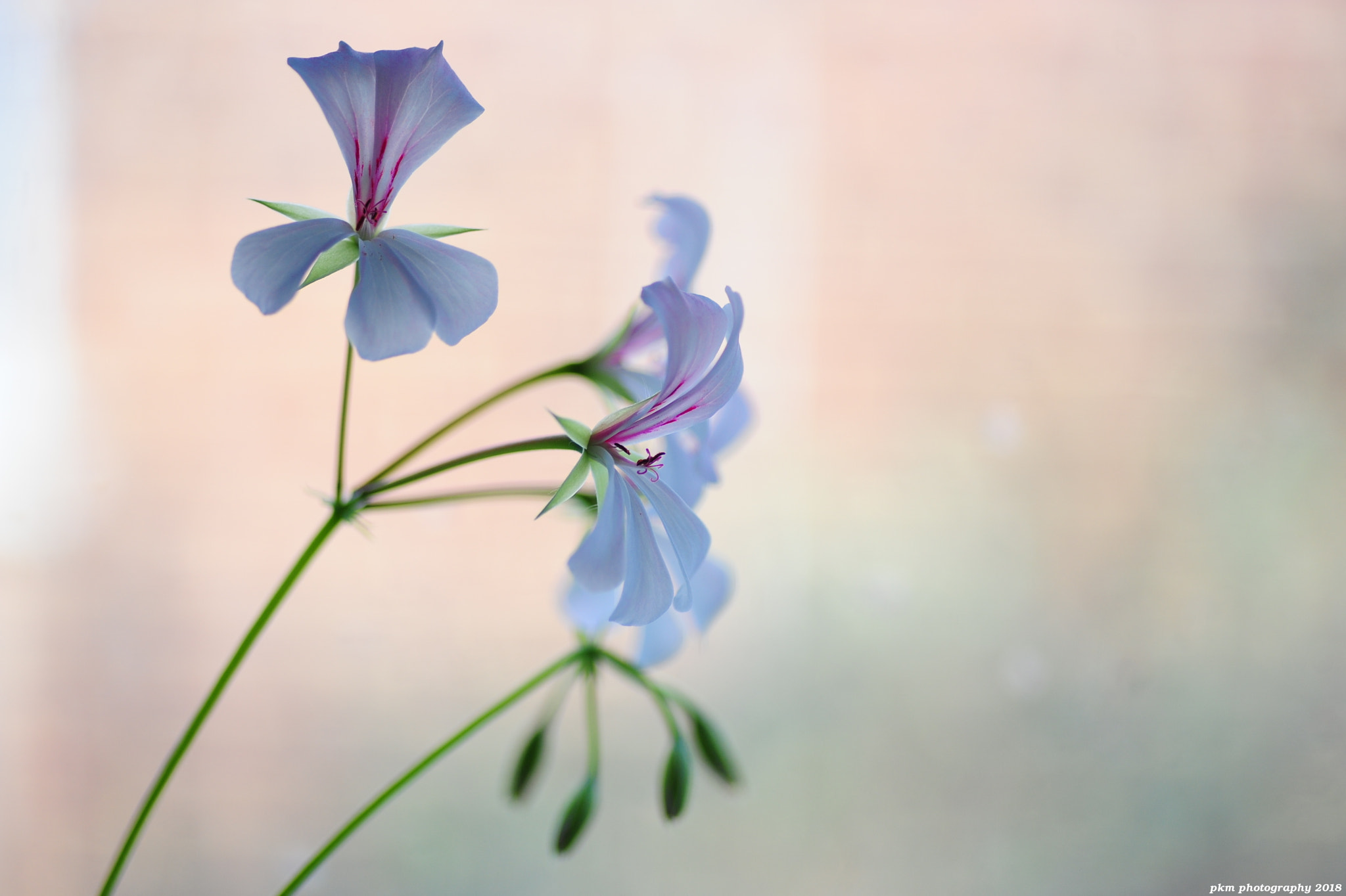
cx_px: 673
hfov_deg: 20.4
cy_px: 448
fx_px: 3737
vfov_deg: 13.7
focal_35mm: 100
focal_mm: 100
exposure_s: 1/500
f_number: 3.5
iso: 500
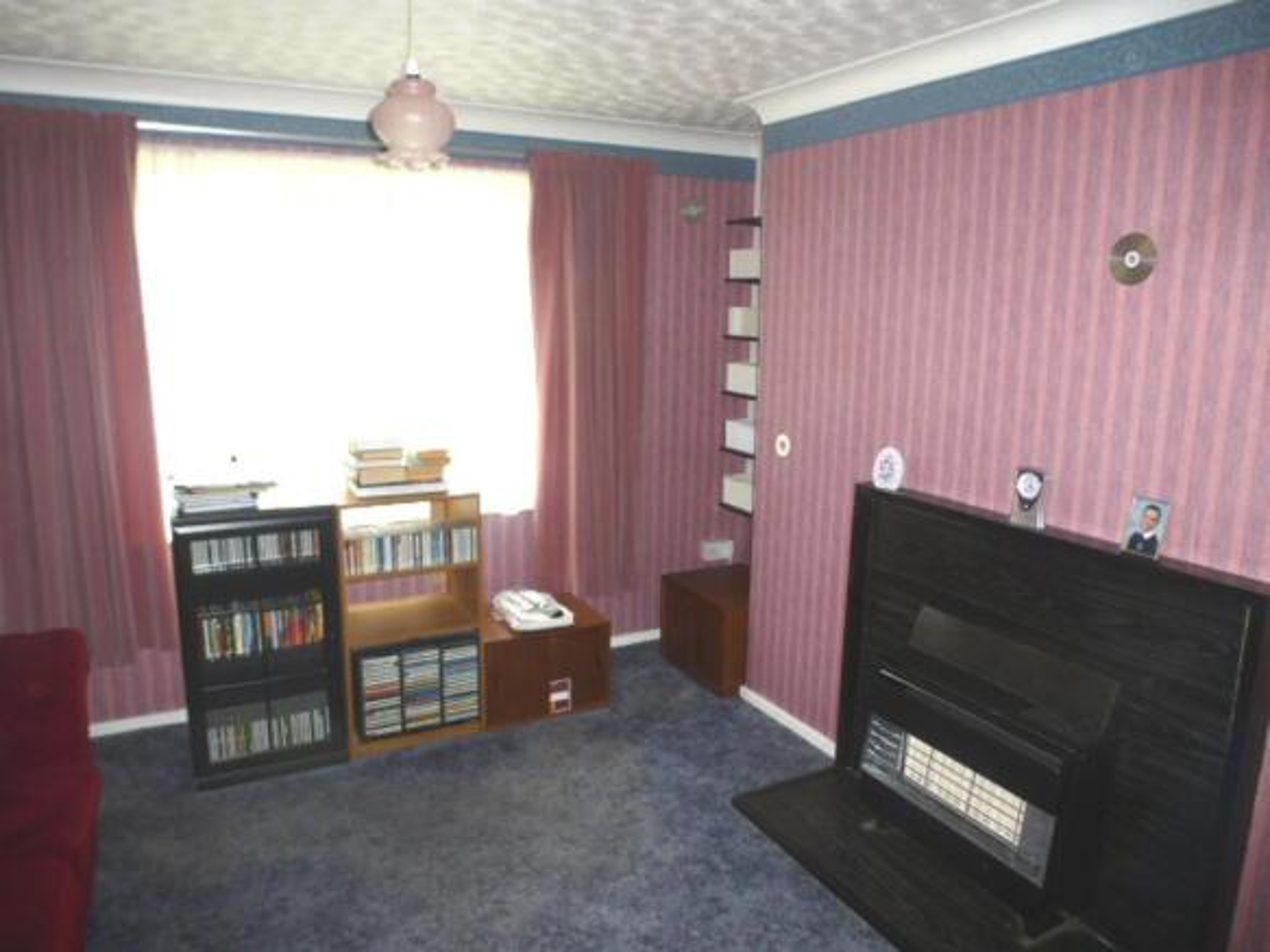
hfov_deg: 71.6
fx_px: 880
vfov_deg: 56.8
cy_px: 476
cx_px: 635
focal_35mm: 24
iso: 160
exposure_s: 1/60
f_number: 3.3
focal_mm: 4.3
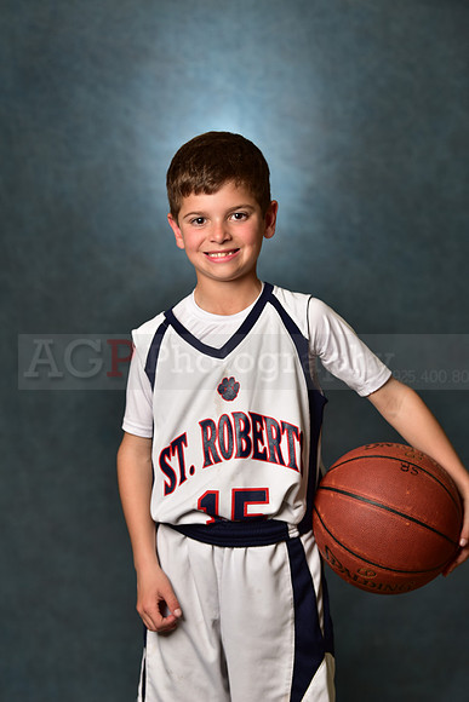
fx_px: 2382
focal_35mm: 122
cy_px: 351
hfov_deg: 11.2
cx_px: 234
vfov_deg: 16.8
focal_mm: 122
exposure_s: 1/160
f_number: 4.5
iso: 250
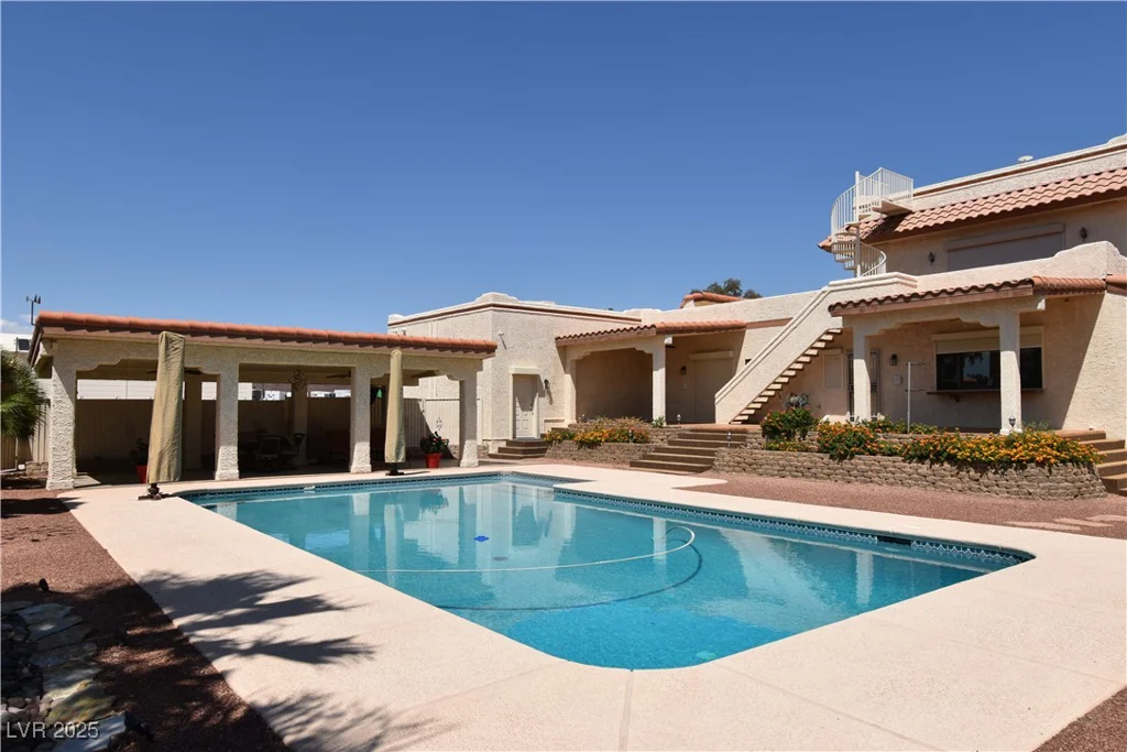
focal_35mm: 22
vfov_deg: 56.2
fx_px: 704
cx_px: 564
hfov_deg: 77.3
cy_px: 376
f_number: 11
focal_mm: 15
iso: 200
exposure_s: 1/500
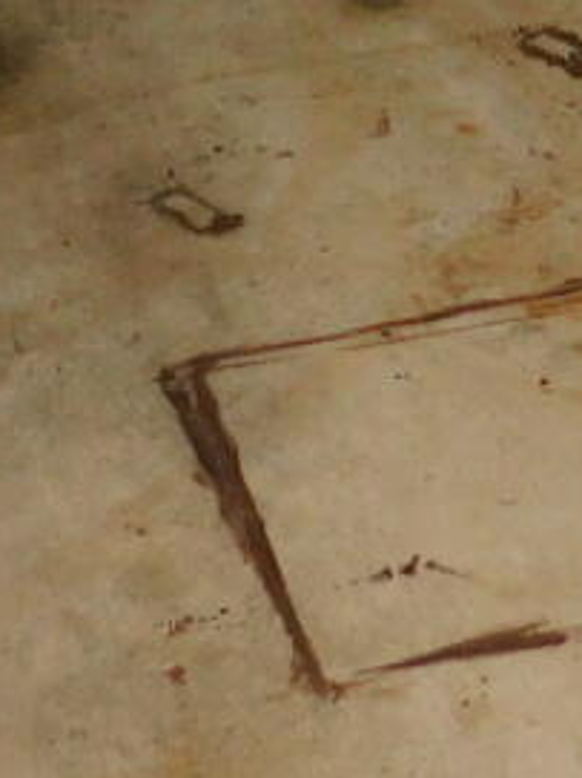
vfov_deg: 12.8
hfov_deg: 10.8
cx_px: 519
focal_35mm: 136
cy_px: -758
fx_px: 3051
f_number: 3
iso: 200
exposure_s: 1/30
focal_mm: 4
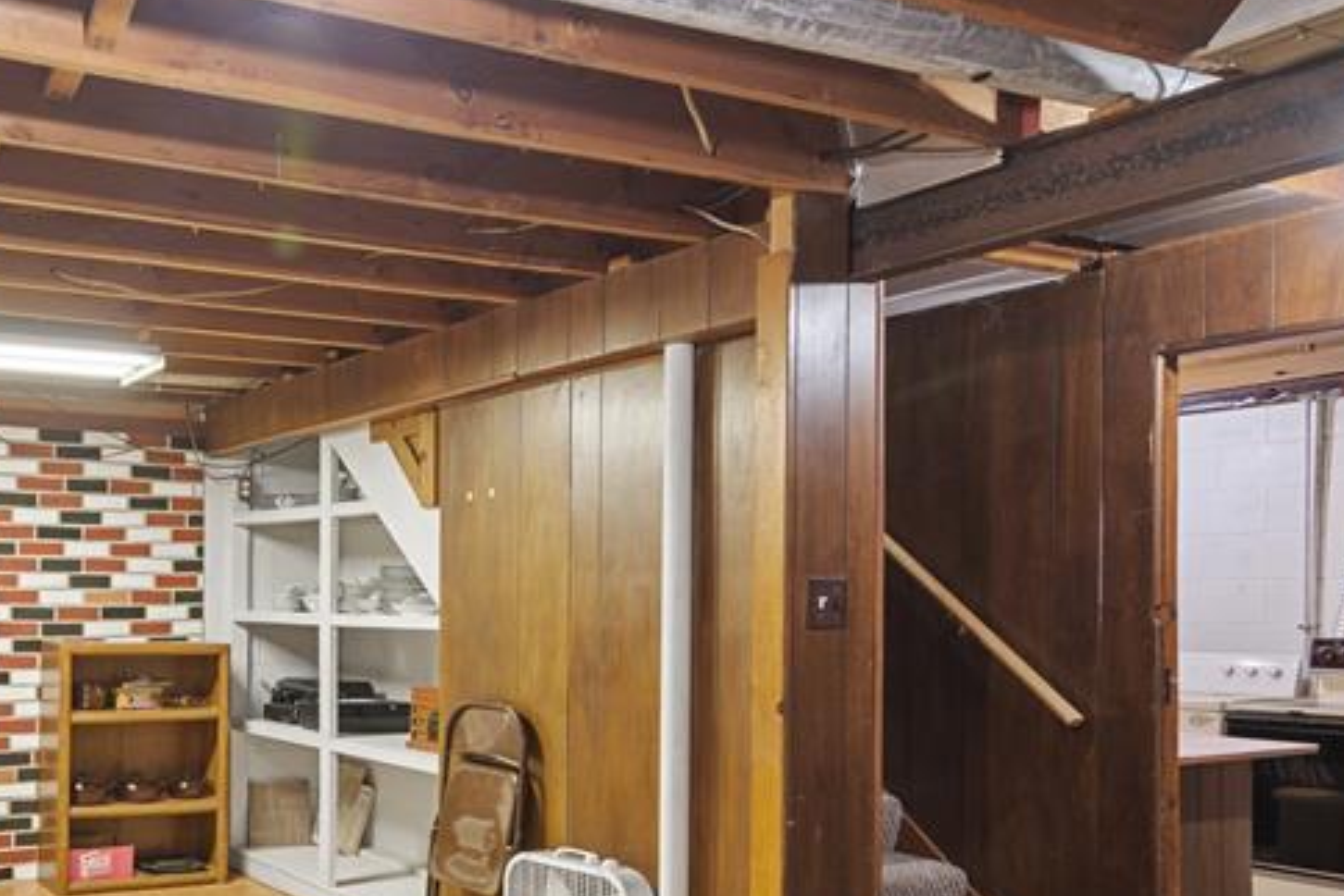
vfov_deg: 36.0
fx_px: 1344
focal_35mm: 36
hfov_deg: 50.0
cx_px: 272
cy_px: 681
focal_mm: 17
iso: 400
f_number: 9
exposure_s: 1/4
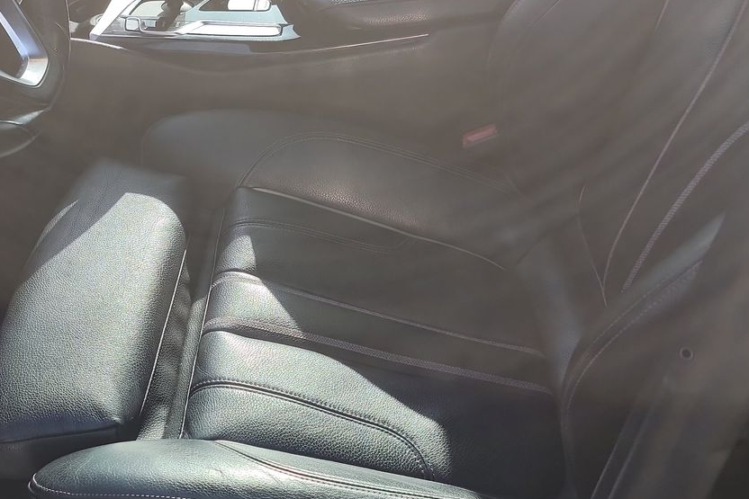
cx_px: 186
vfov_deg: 27.6
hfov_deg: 40.0
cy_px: 114
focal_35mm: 48
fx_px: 999
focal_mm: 6.7
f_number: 1.8
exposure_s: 1/139
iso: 50
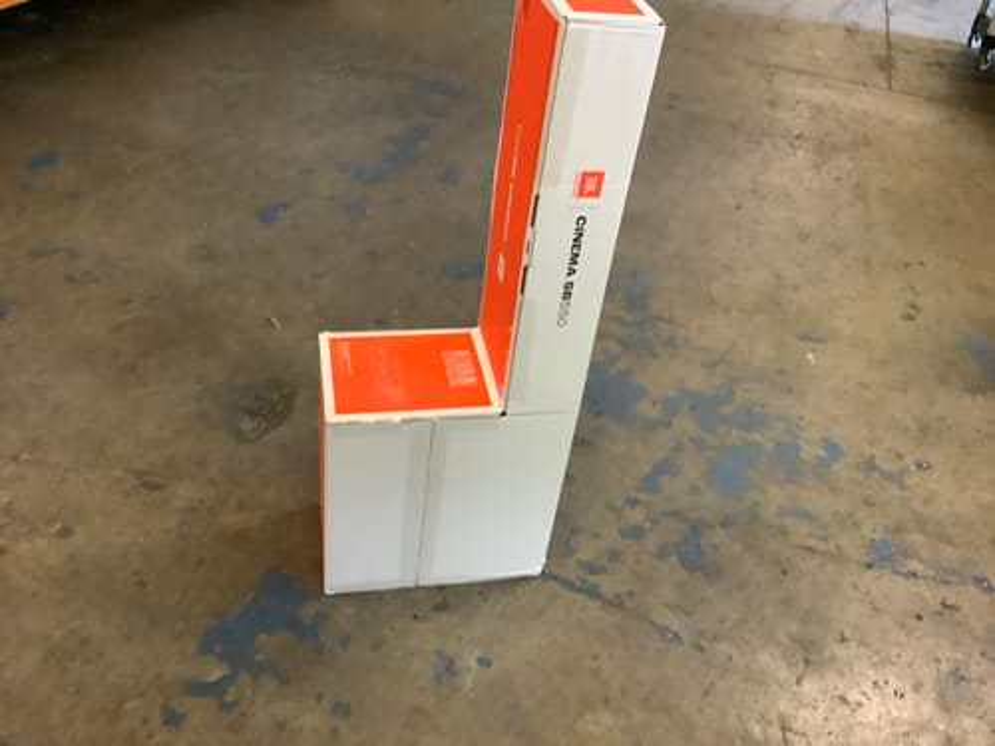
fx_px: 891
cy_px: 373
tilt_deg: -37.7
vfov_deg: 45.4
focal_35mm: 31
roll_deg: -4.8
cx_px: 498
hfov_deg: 58.4
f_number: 2.4
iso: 400
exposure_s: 1/25
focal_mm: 3.3
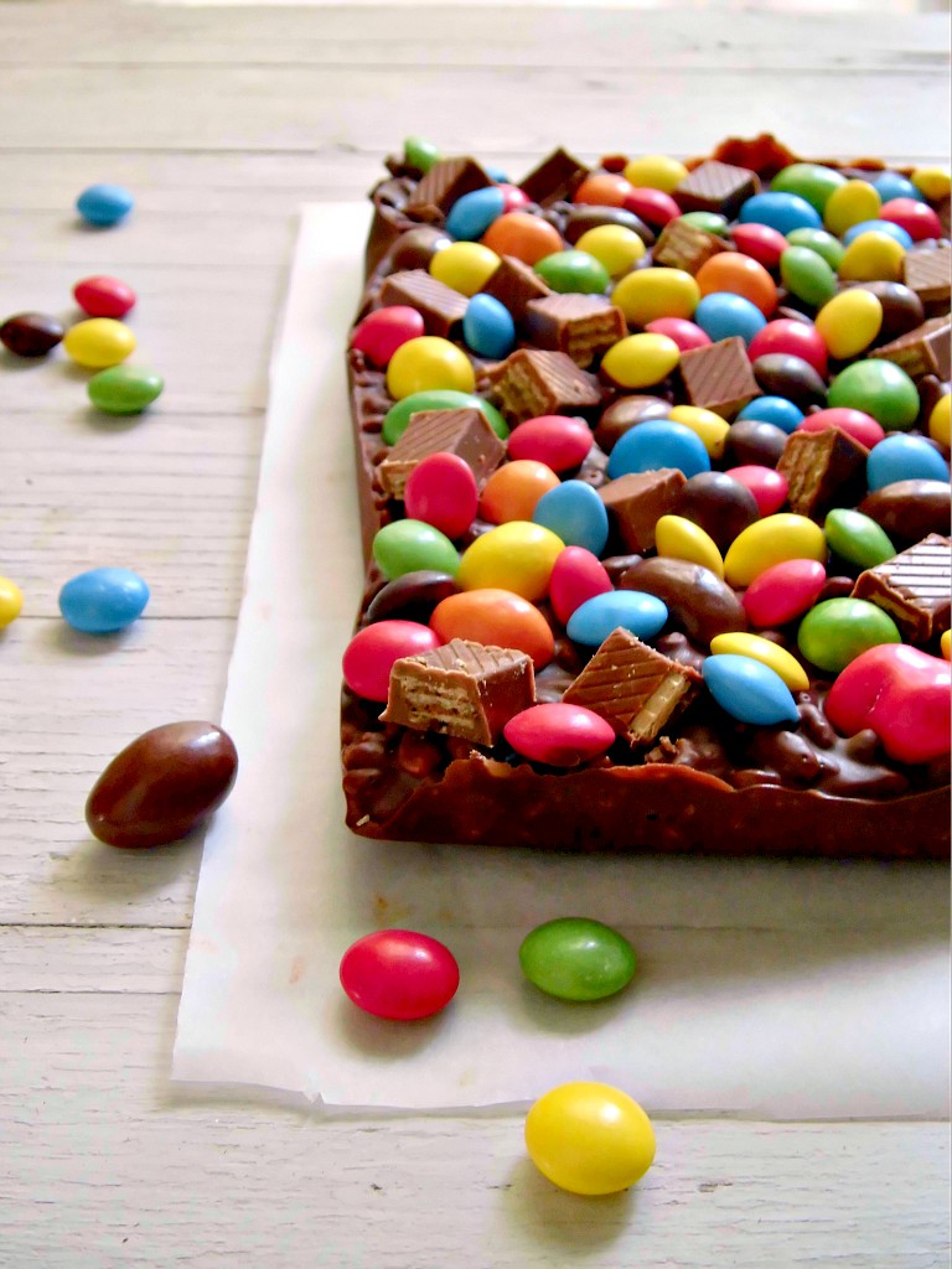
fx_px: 1723
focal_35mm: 47
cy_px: 634
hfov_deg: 30.9
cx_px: 476
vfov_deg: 40.4
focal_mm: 8.3
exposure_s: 1/60
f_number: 3.4
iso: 200
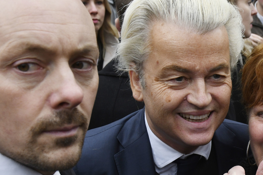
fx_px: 526
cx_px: 257
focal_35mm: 72
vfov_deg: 18.6
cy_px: 155
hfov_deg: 26.7
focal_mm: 24
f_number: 6.3
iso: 1000
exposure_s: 1/640
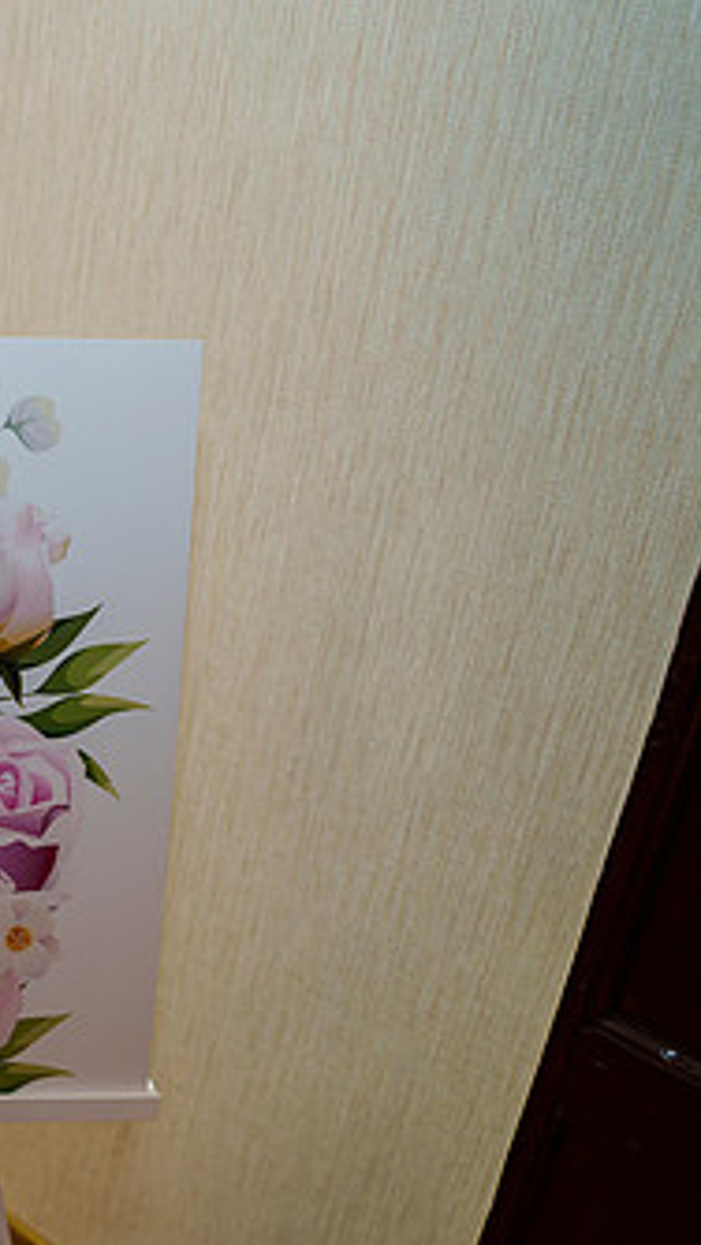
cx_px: -350
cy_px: 628
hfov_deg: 20.2
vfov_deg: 40.6
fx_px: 1684
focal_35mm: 51
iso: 400
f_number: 3.5
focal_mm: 28
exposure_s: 1/60
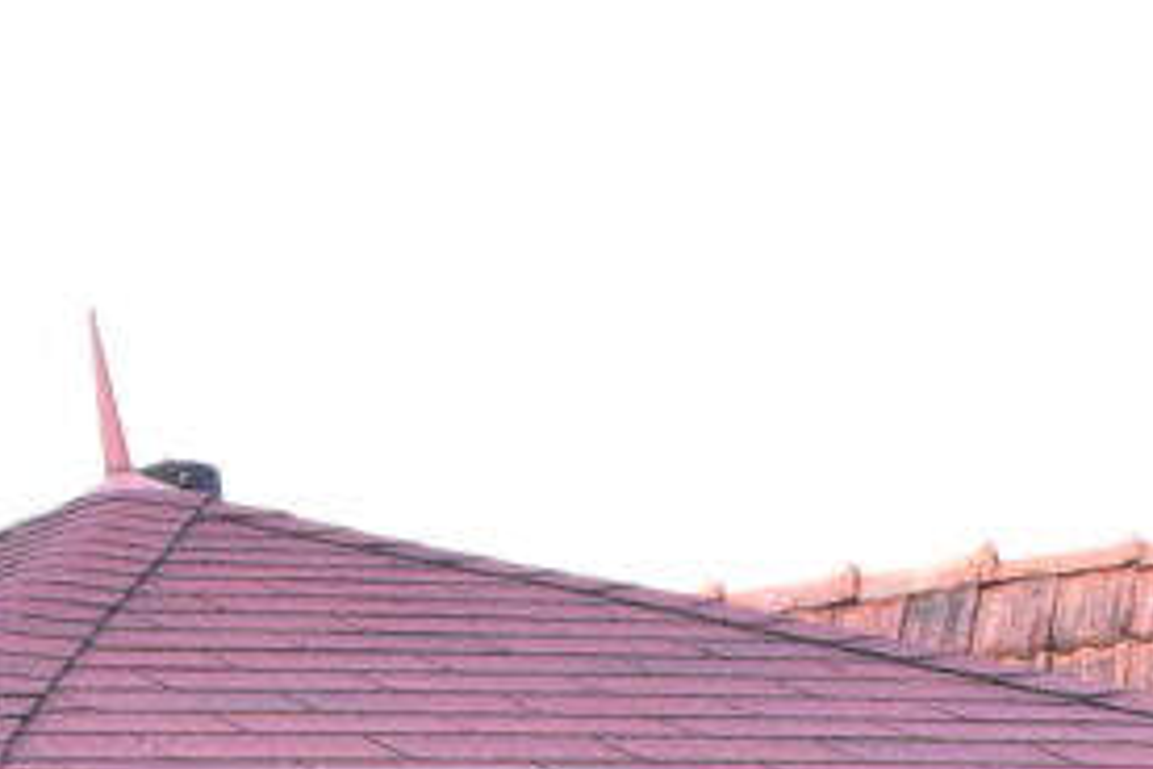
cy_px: 1011
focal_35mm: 137
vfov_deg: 9.8
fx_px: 4387
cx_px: -748
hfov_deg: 13.8
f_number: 5.6
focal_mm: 20
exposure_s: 1/320
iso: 2200
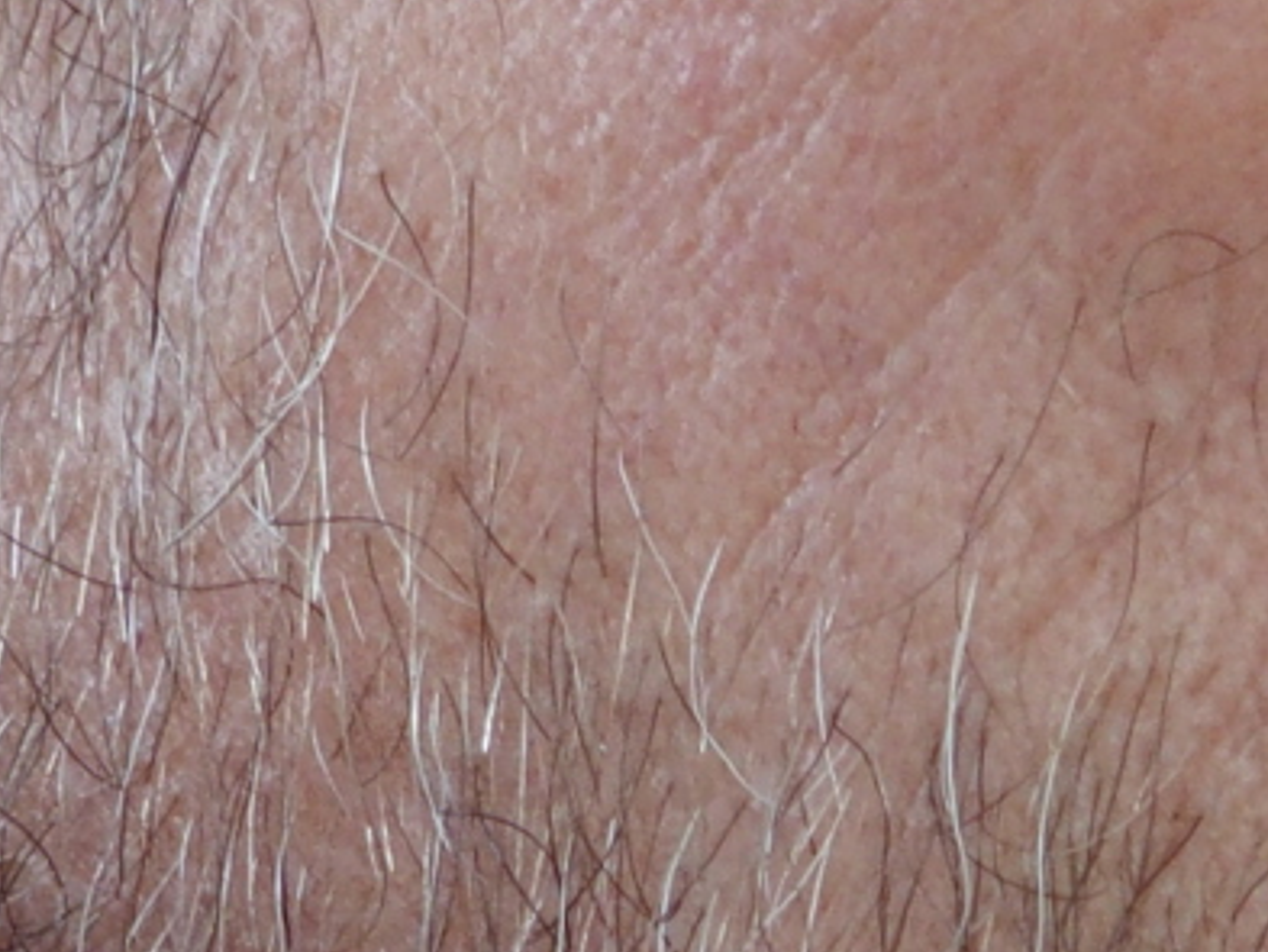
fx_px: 57234
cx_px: 1042
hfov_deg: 1.3
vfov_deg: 1.0
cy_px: 55
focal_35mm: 1562
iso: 200
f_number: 2.8
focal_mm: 64.3
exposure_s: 1/250
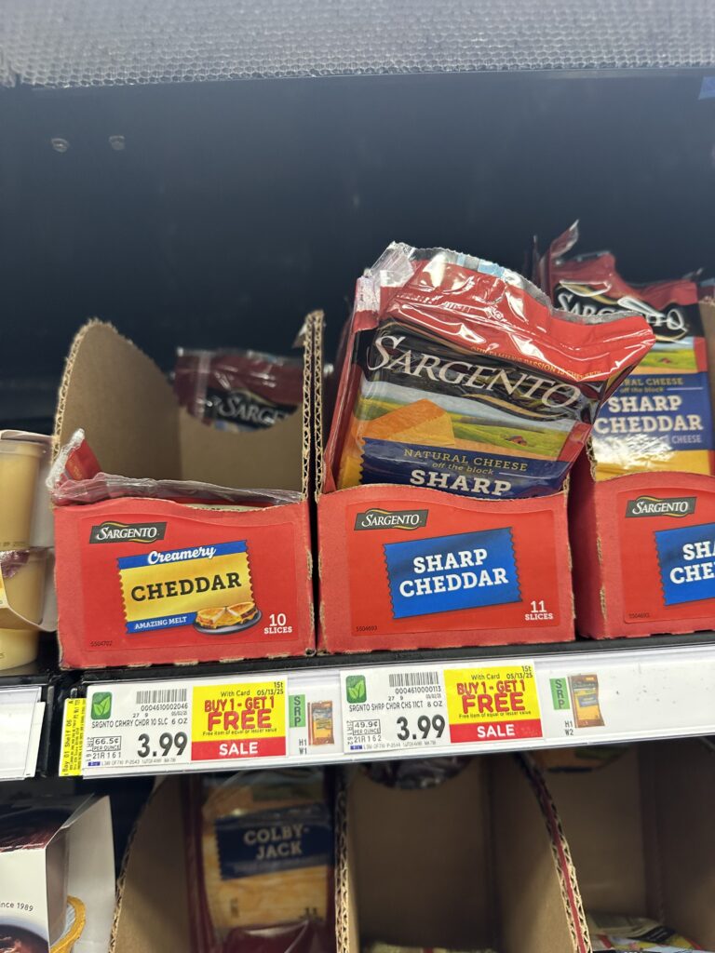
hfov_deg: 56.8
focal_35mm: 24
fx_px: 661
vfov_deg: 71.6
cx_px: 358
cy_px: 476
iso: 160
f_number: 1.78
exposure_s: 1/120
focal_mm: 6.86
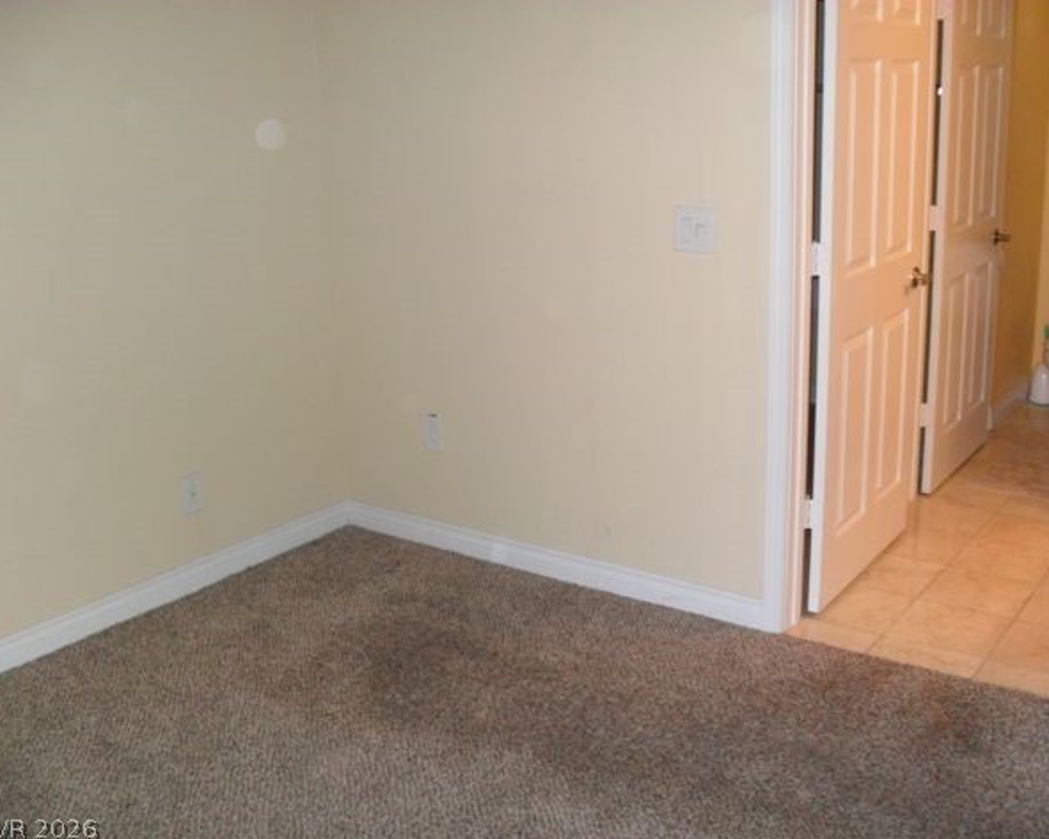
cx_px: 543
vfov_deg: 40.1
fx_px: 1149
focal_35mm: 37
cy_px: 422
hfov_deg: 49.1
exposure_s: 1/45
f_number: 3
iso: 200
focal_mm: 6.3
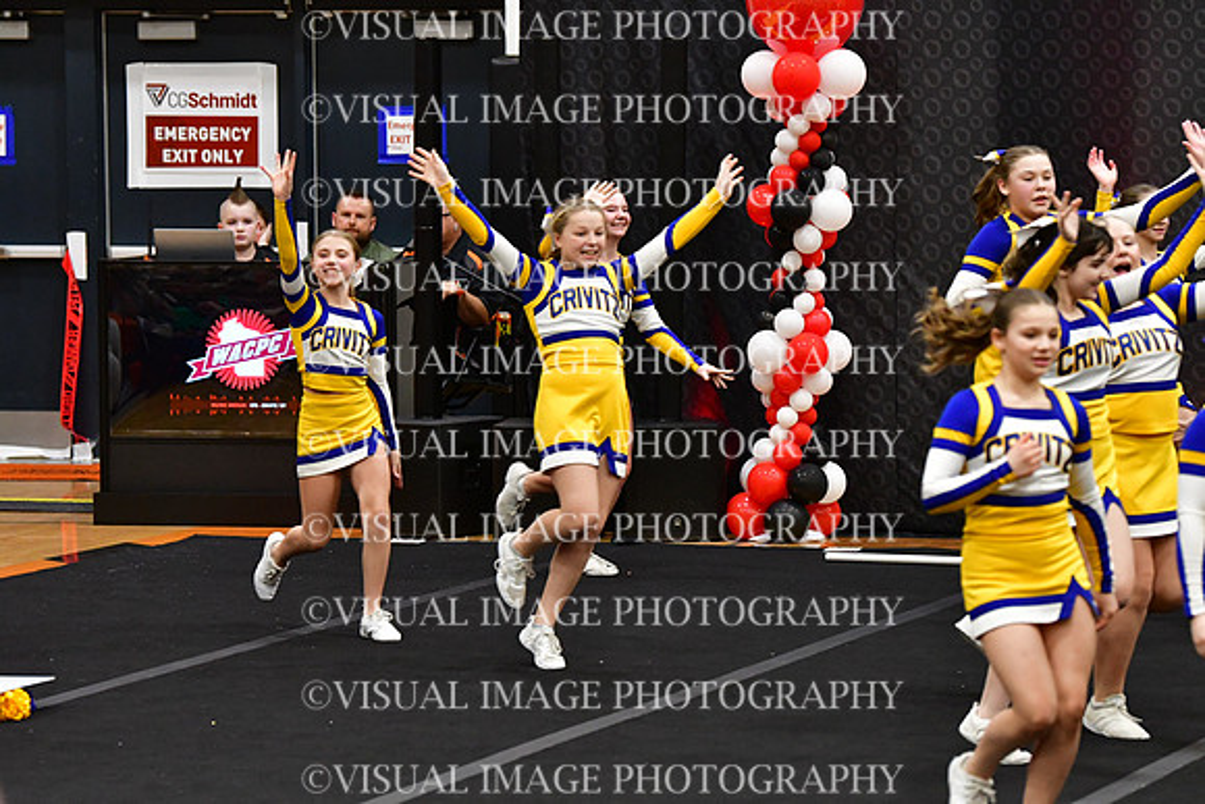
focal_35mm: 195
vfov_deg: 7.0
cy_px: 402
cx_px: 602
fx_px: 6528
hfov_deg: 10.5
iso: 5000
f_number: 3.5
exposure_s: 1/500
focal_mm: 130
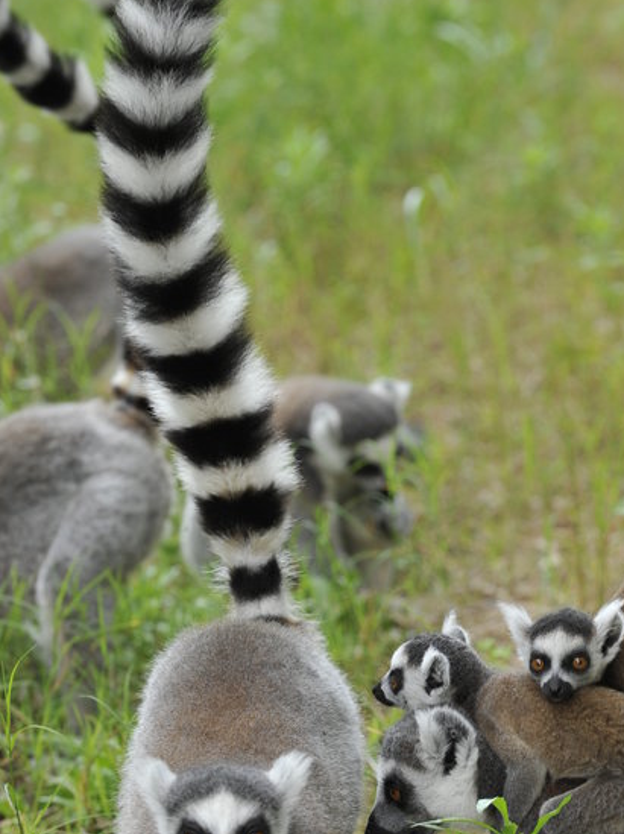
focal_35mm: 269
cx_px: 505
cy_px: 539
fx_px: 6473
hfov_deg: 5.5
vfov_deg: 7.4
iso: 800
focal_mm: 150
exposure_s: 1/320
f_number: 6.3
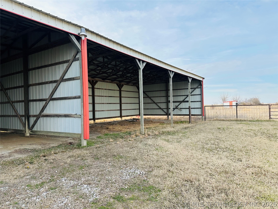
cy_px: 104
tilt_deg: +0.4
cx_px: 139
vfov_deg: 56.8
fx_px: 193
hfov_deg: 71.6
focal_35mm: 24
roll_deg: +0.7
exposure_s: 1/1517
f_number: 1.78
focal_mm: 6.86
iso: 80
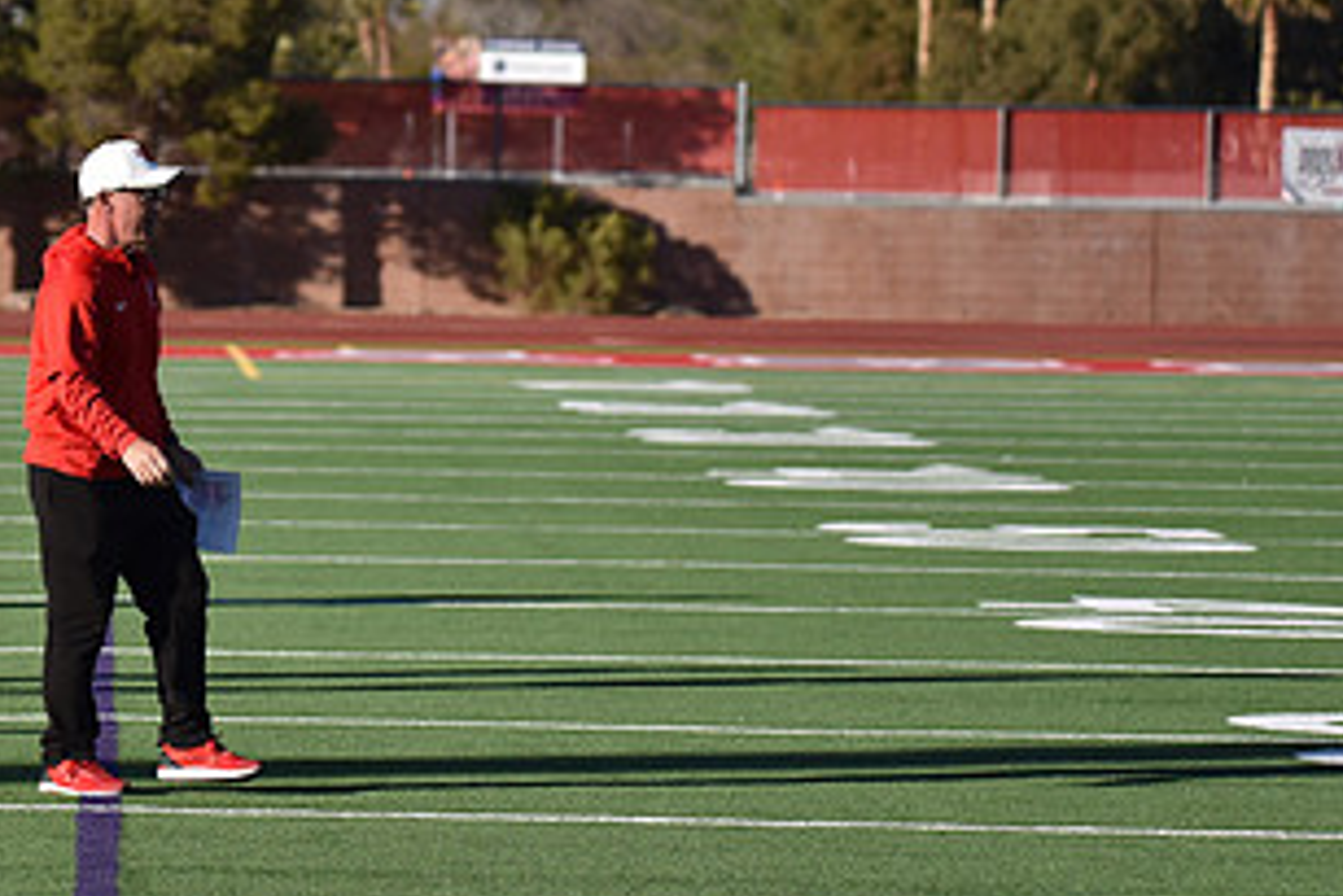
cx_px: 96
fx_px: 10562
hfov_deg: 7.3
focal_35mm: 283
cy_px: 339
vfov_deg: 4.9
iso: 450
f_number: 5
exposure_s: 1/4000
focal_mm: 150
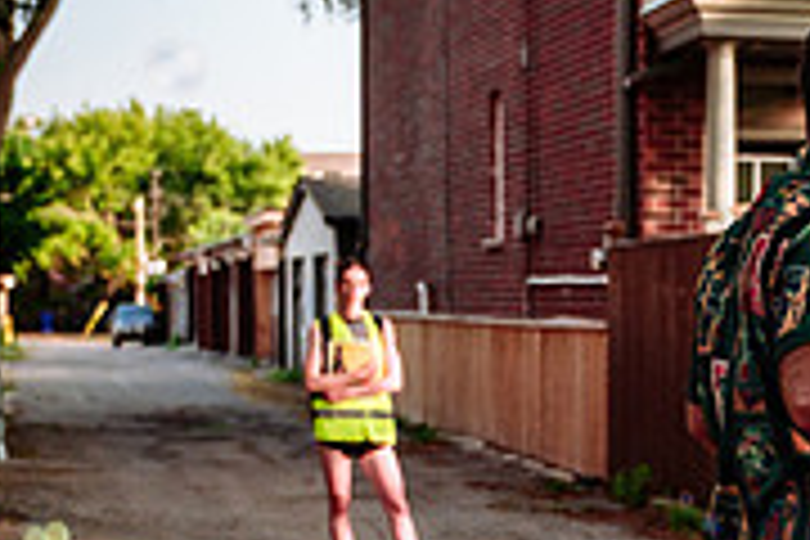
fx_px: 2317
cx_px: 662
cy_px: 574
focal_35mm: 103
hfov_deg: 19.6
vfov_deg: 13.1
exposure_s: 1/1000
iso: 500
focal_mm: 21.3
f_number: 1.8
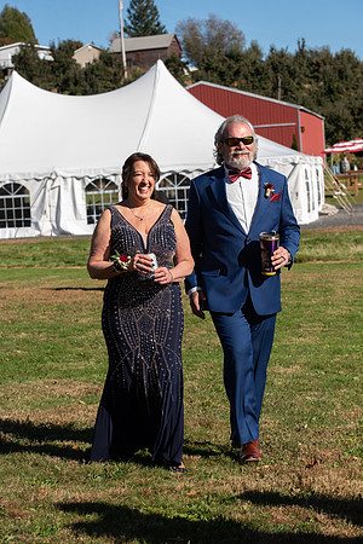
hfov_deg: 14.9
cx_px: 182
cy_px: 272
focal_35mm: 92
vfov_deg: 22.1
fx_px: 1391
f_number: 7.1
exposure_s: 1/200
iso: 80
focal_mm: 92
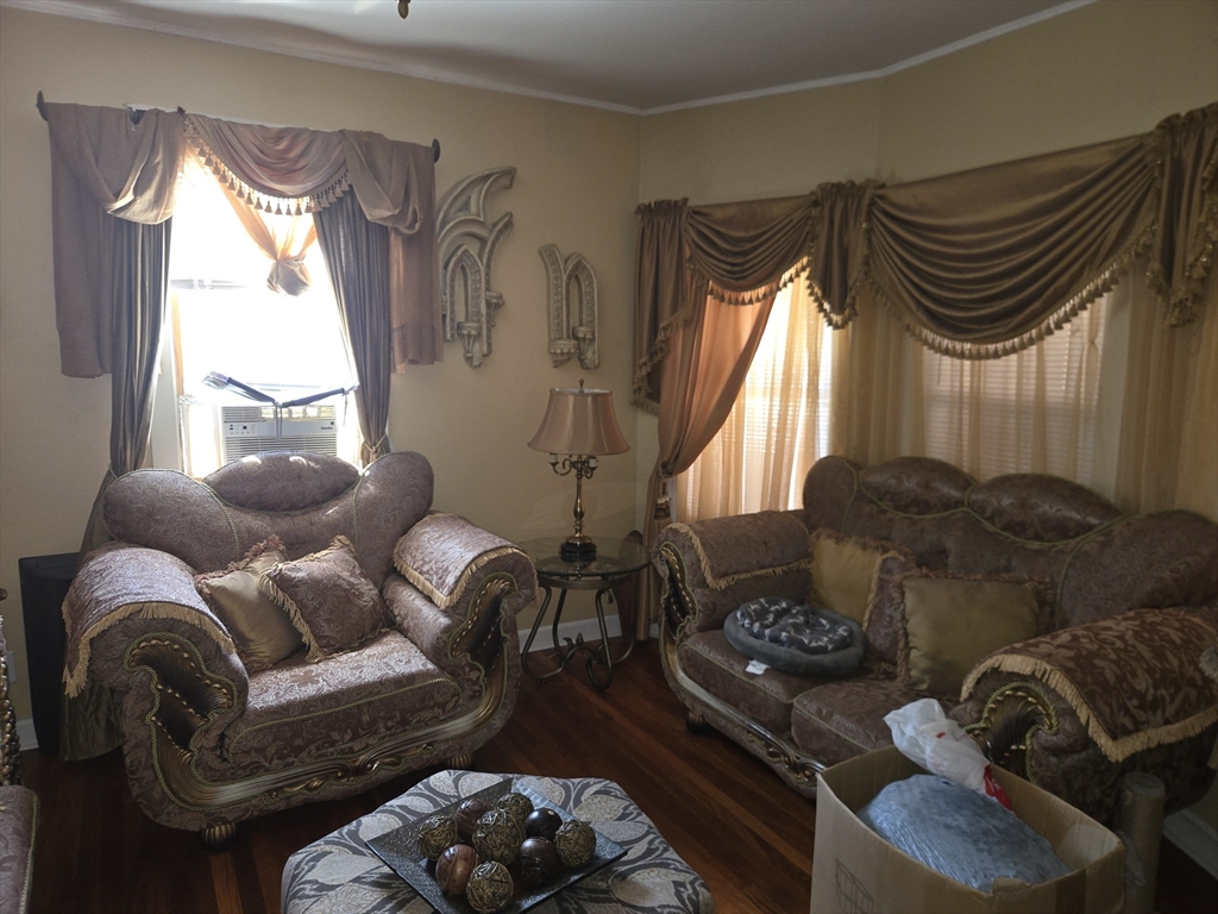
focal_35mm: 23
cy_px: 457
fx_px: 809
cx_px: 609
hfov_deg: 73.9
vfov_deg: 58.9
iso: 125
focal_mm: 5.4
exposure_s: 1/20
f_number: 1.8
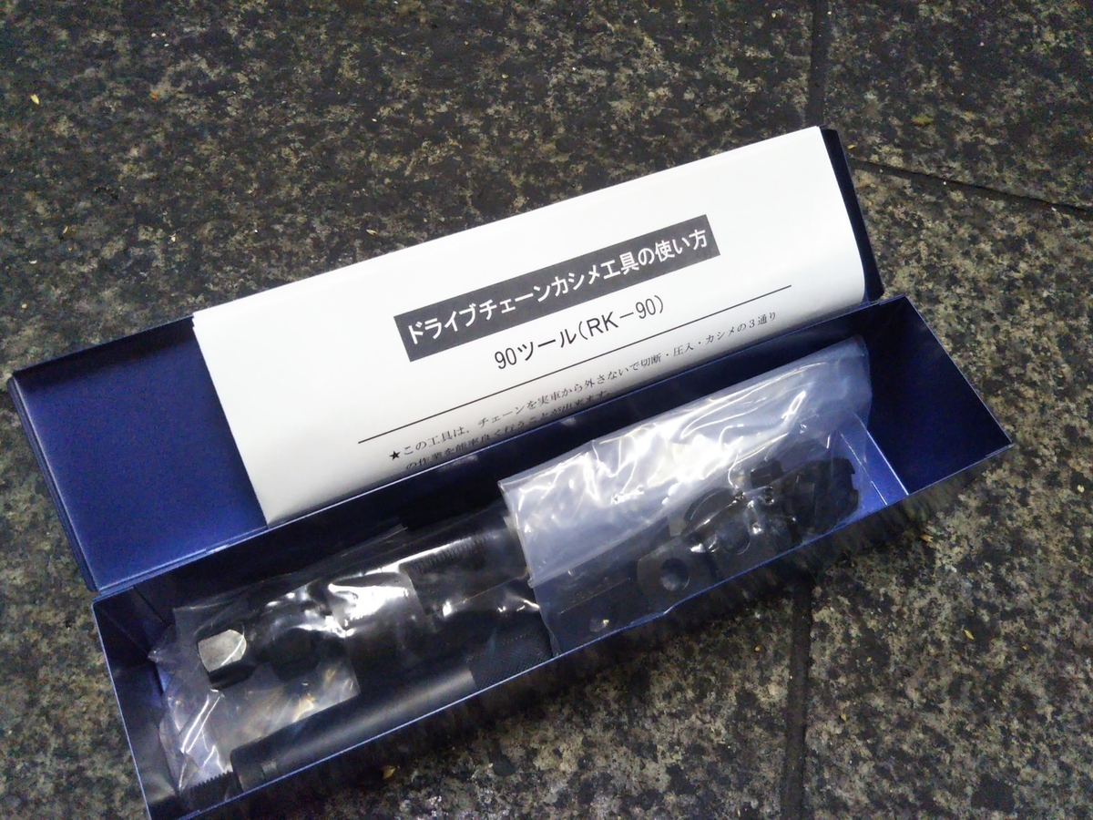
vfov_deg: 46.8
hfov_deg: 60.0
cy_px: 410
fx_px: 947
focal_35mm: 30
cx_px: 546
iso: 385
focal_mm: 4
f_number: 2.2
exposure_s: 1/23
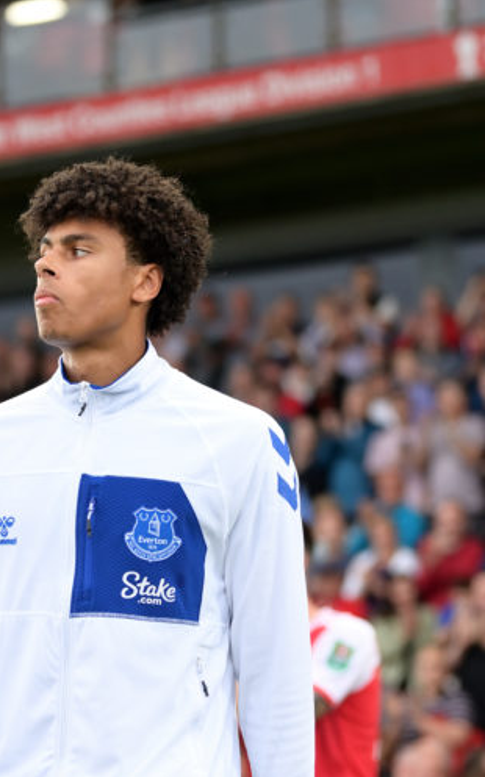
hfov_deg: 8.3
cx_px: 158
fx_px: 3325
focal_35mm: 157
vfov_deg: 13.3
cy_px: 388
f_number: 2.8
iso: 1600
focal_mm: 102
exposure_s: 1/500
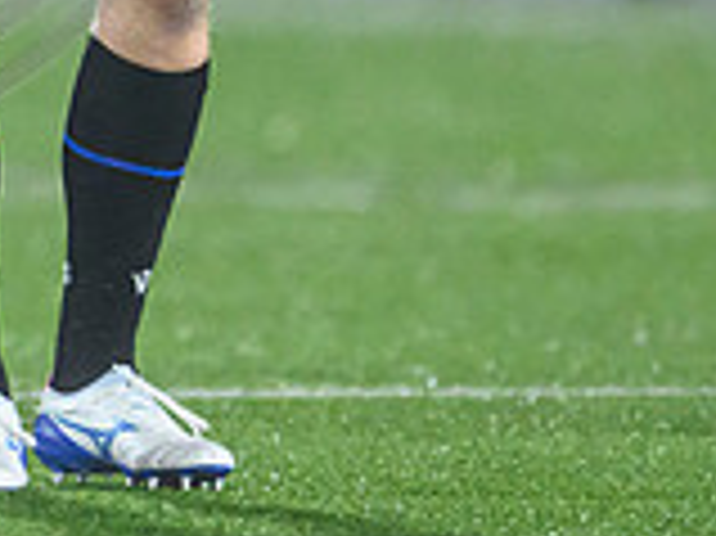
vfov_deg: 0.6
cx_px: -148
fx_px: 52312
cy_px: -206
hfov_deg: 0.8
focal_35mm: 2531
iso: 6400
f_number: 4
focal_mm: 560
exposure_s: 1/1600
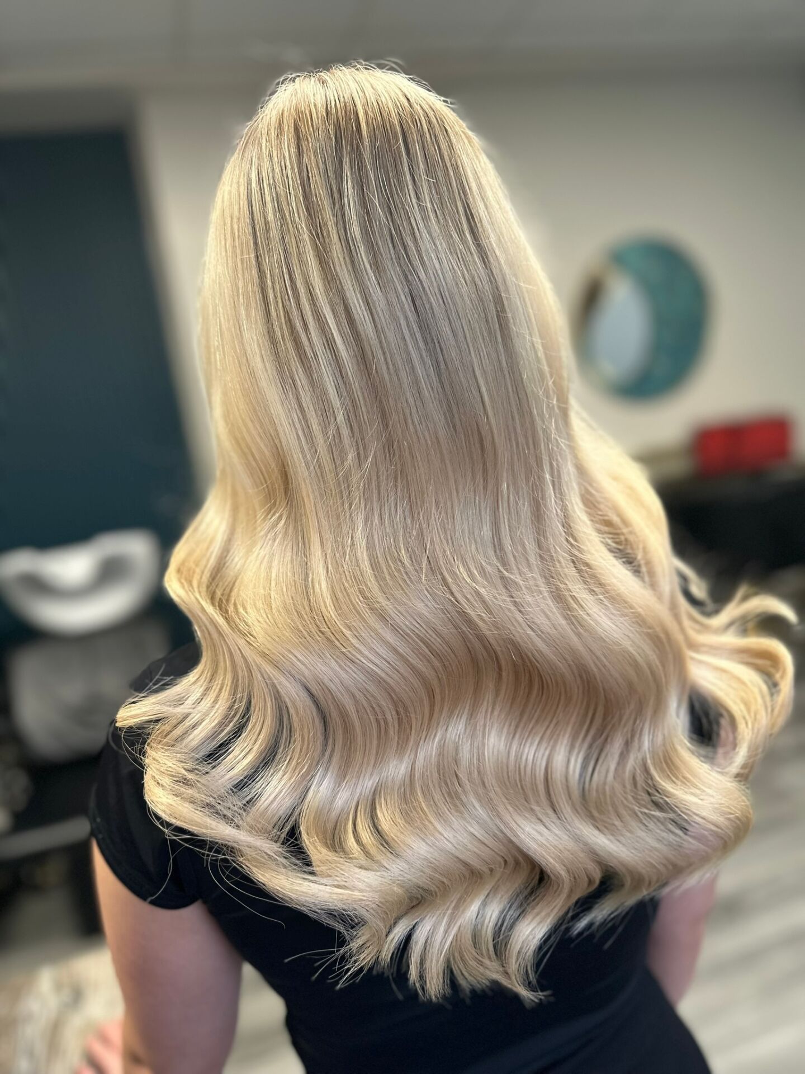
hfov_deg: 56.8
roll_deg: +8.0
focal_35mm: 24
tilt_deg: -11.3
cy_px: 537
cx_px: 402
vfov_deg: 71.6
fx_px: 744
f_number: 1.78
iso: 250
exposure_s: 1/67
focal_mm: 6.86
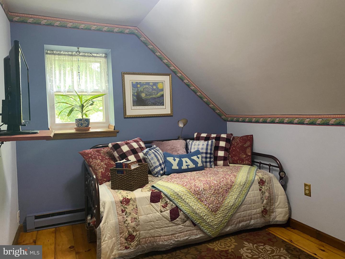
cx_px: 172
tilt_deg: -3.7
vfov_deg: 53.1
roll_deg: +1.0
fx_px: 259
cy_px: 130
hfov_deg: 67.3
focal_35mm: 26
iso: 320
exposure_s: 1/40
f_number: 1.8
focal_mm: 4.25
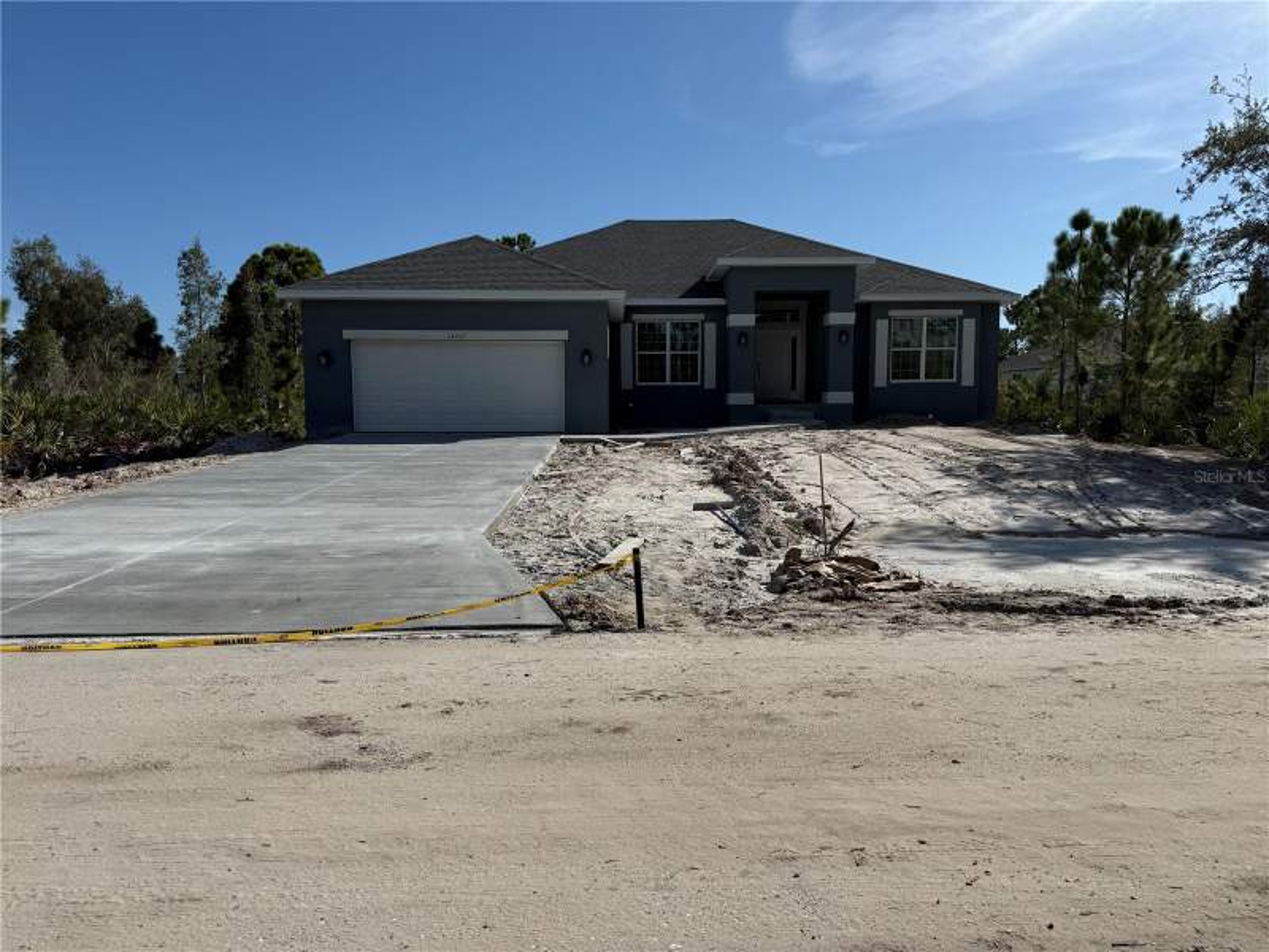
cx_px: 634
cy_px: 476
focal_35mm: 24
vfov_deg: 56.8
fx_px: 880
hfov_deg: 71.6
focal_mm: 6.76
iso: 80
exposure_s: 1/8130
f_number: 1.78
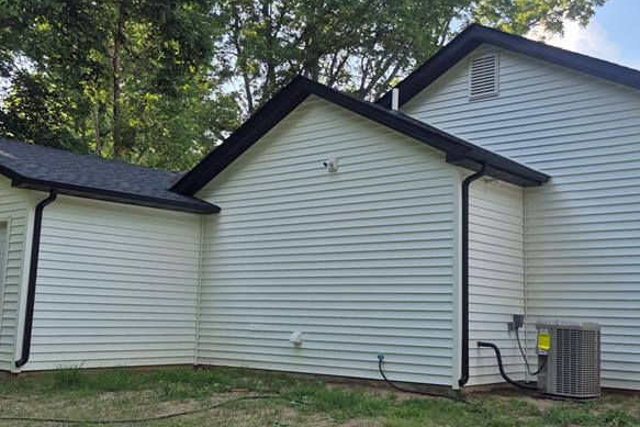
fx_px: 747
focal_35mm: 42
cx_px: 325
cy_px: 225
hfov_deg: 46.4
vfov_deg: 31.9
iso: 25
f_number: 1.8
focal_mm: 5.4
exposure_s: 1/878
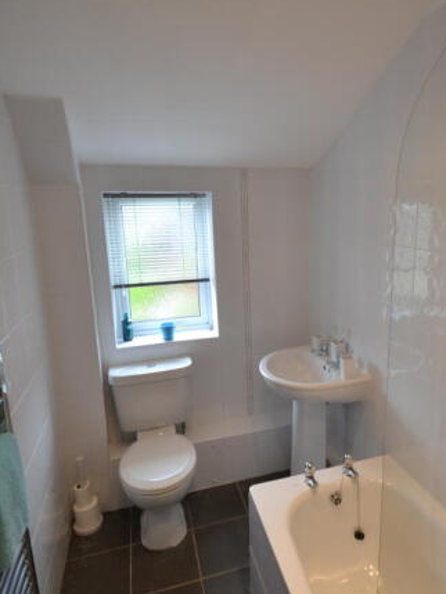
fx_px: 378
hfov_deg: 60.4
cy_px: 294
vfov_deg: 76.4
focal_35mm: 22
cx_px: 275
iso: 400
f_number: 3.5
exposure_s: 1/60
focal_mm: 10
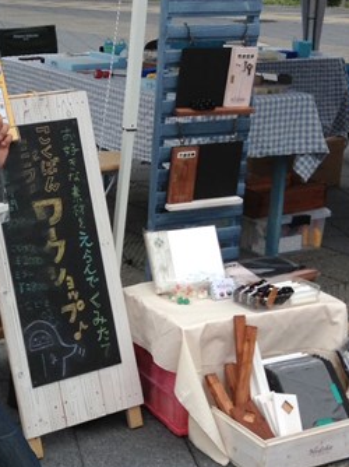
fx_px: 1063
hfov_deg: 18.4
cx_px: 47
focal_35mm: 79
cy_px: 281
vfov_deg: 24.7
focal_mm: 3.3
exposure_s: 1/1034
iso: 32
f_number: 2.4
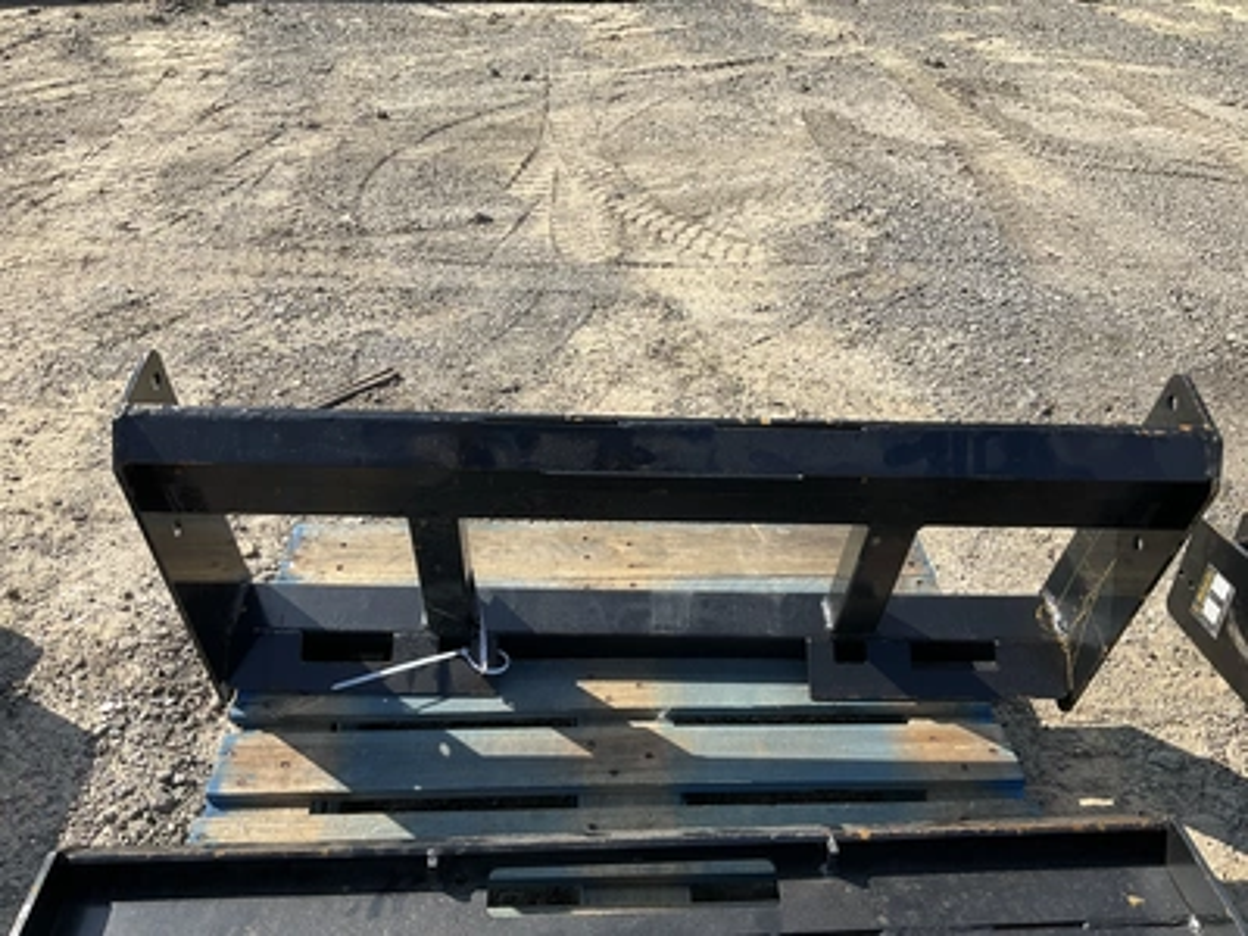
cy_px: 468
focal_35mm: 29
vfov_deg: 48.2
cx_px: 624
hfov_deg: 61.7
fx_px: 1046
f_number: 1.8
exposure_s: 1/1144
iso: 25
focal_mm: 3
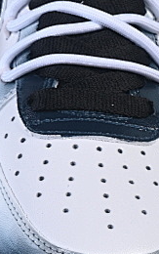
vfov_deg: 6.6
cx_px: -45
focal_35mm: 317
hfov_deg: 4.1
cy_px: 148
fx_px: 2193
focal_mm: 50
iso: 160
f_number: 8
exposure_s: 1/80
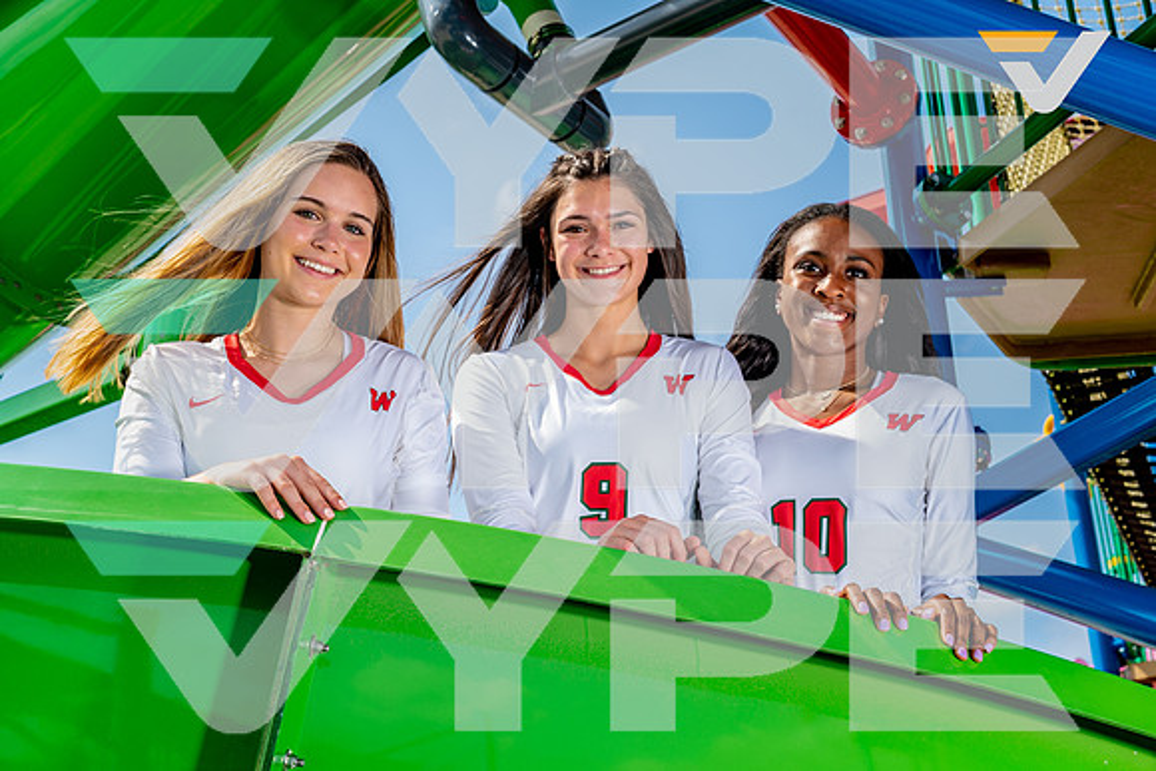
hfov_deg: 41.9
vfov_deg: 28.7
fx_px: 1510
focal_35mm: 47
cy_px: 386
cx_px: 578
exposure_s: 1/125
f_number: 8
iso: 100
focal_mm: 47
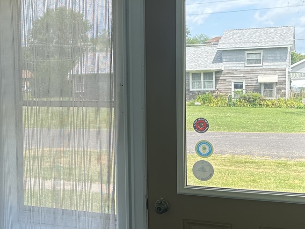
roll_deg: +0.4
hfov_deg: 35.7
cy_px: 106
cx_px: 97
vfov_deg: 27.5
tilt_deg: -3.5
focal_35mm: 53
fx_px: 467
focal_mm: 6.86
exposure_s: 1/1212
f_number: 1.78
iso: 80
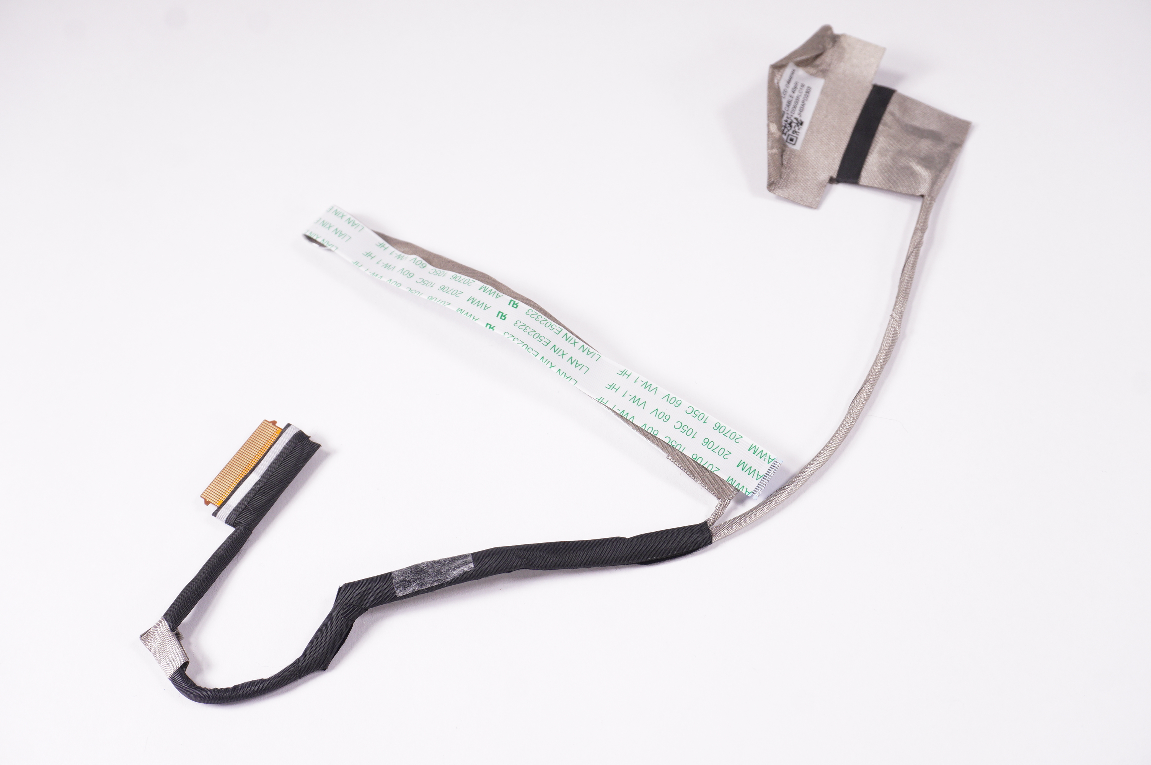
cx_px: 576
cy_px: 382
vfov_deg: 31.8
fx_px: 1342
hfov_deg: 46.4
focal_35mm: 42
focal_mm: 28
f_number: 8
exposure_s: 1/200
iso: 640
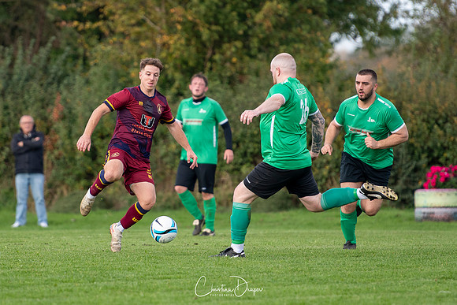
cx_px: 154
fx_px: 5881
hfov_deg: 4.4
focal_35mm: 463
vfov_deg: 3.0
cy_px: 128
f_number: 2.8
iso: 320
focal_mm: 200
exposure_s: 1/1600
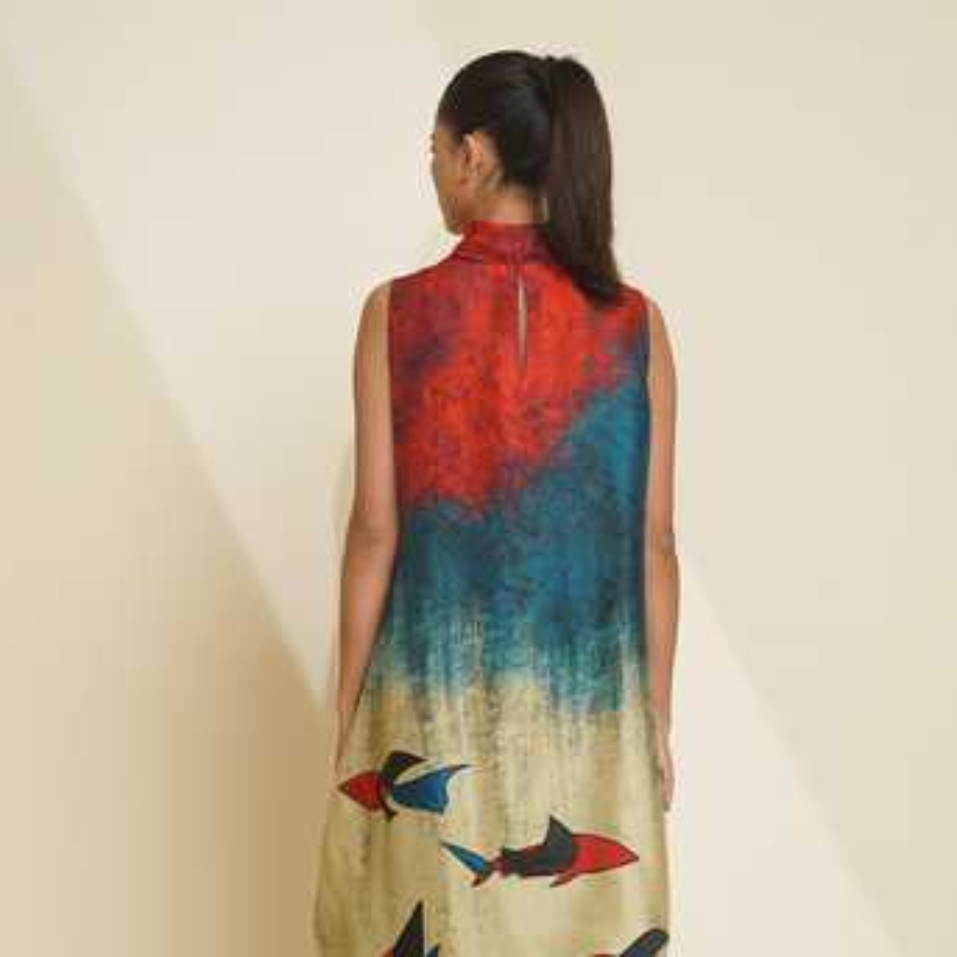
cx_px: 480
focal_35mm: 65
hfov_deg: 26.5
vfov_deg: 26.1
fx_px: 2033
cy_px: 730
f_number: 6.3
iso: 100
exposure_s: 1/60
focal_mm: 50
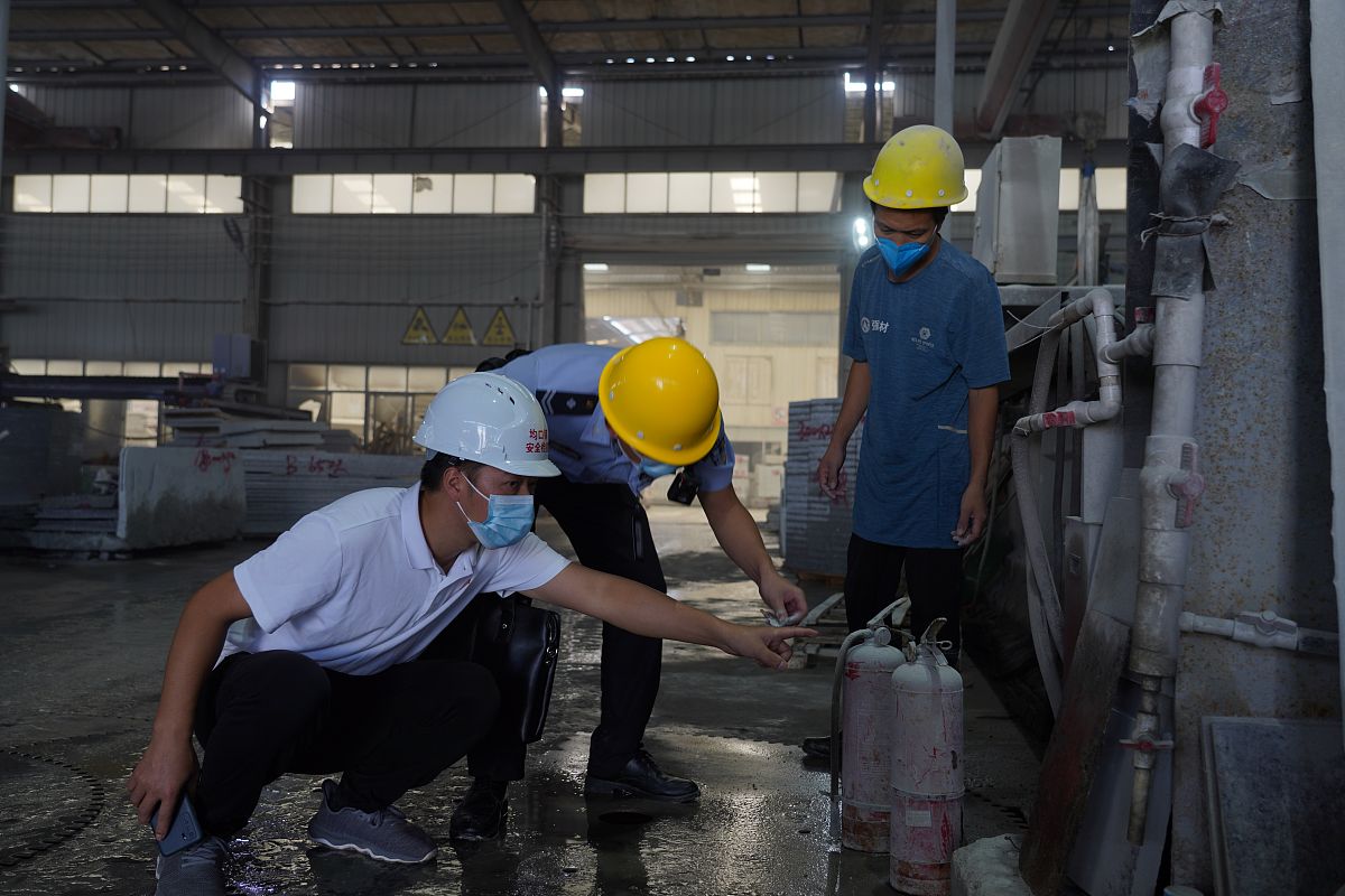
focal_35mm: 31
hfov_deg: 60.3
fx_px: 1158
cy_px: 448
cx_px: 672
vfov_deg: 42.3
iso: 100
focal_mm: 31
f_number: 4
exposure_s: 1/40
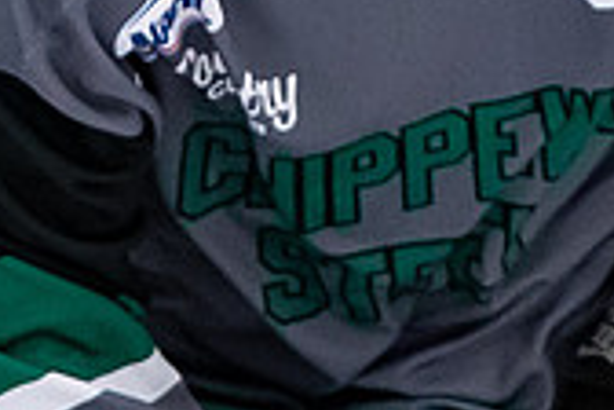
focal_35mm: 1881
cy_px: -490
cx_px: 142
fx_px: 32079
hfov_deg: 1.1
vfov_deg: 0.7
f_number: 3.5
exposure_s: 1/800
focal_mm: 200
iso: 2500
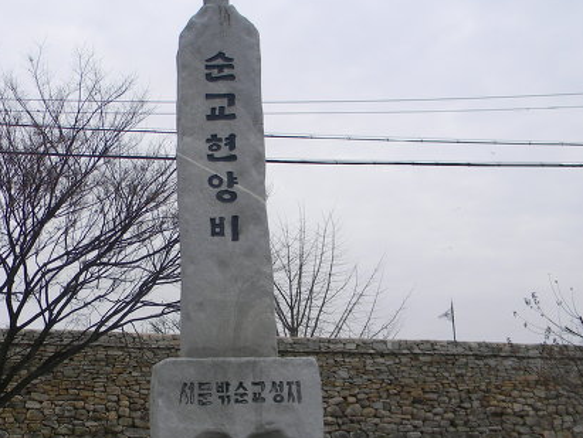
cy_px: 250
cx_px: 125
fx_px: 877
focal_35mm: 52
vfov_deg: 28.0
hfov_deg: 35.7
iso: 80
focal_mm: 5
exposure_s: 1/240
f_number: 7
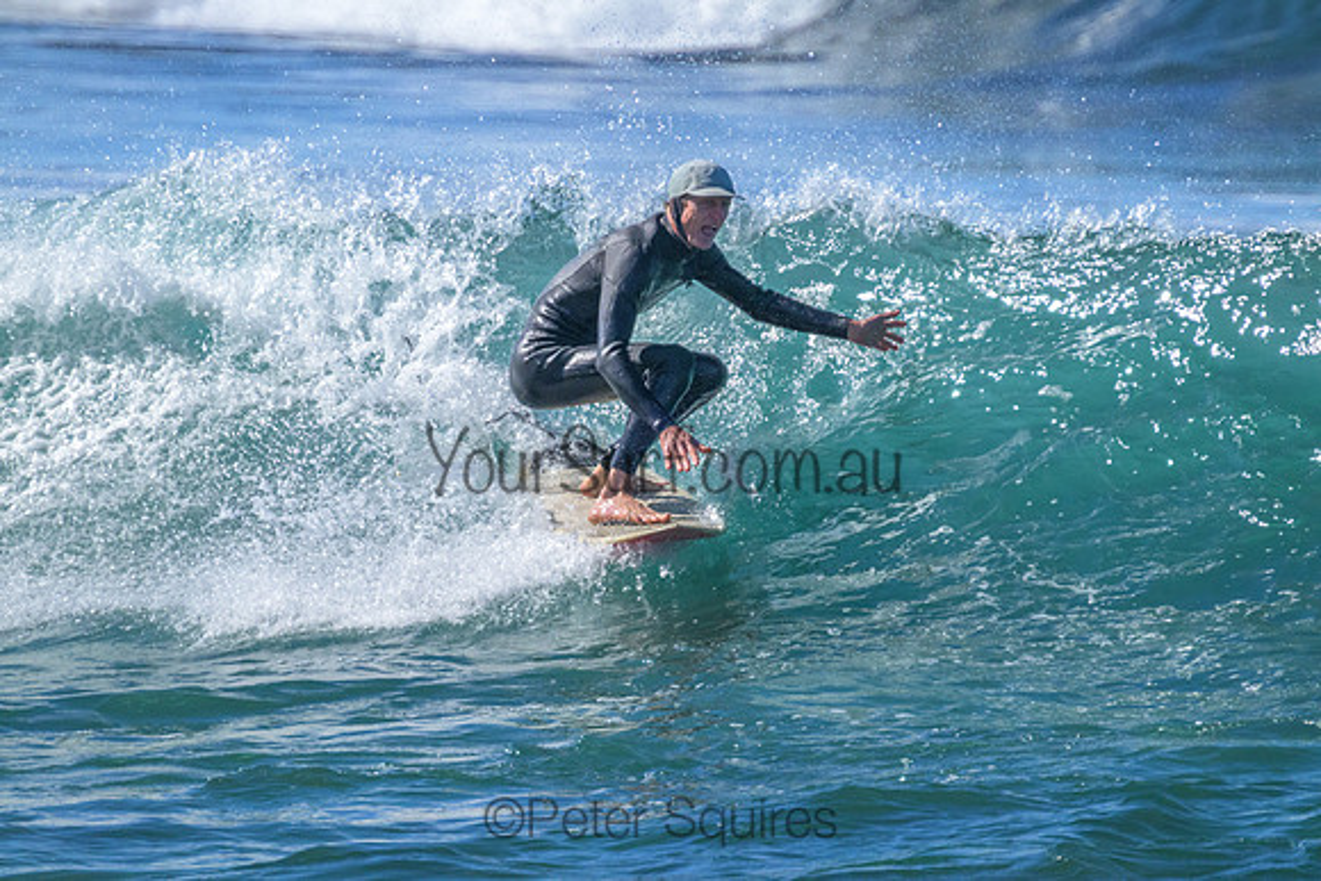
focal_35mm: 800
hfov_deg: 2.6
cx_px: 660
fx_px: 29361
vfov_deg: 1.7
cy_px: 440
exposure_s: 1/2000
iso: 3200
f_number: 11
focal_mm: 800
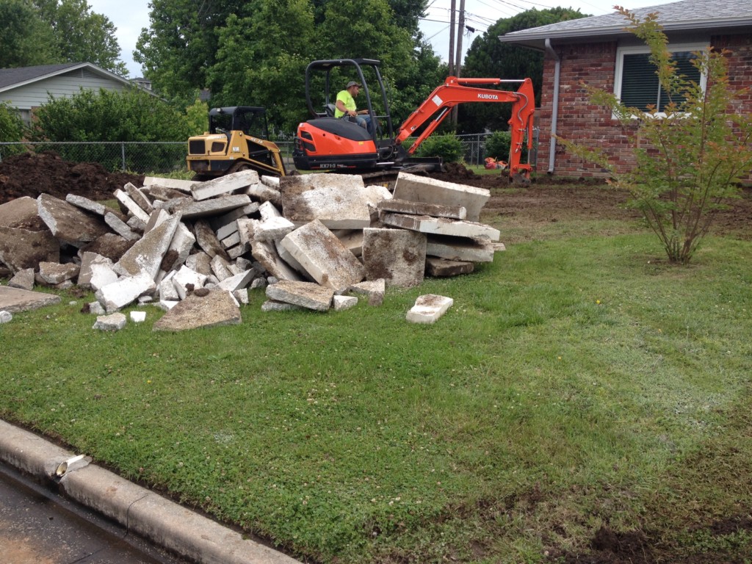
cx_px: 376
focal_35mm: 35
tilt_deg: -12.6
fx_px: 760
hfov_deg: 52.6
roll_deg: -1.2
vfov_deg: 40.7
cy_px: 282
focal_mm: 4.28
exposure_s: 1/557
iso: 50
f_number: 2.4
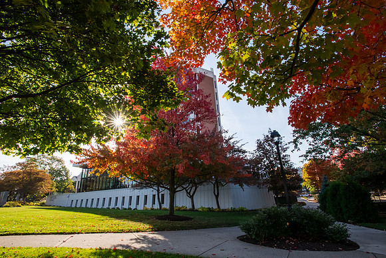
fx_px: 204
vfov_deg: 64.6
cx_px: 193
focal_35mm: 19
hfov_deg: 86.9
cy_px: 129
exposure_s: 1/200
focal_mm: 19
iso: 1000
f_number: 20
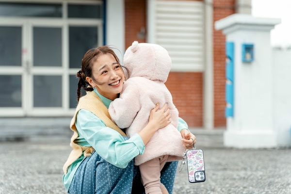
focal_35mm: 80
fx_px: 647
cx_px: 146
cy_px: 97
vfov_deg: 17.1
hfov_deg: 25.4
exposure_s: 1/320
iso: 80
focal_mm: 80
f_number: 2.5
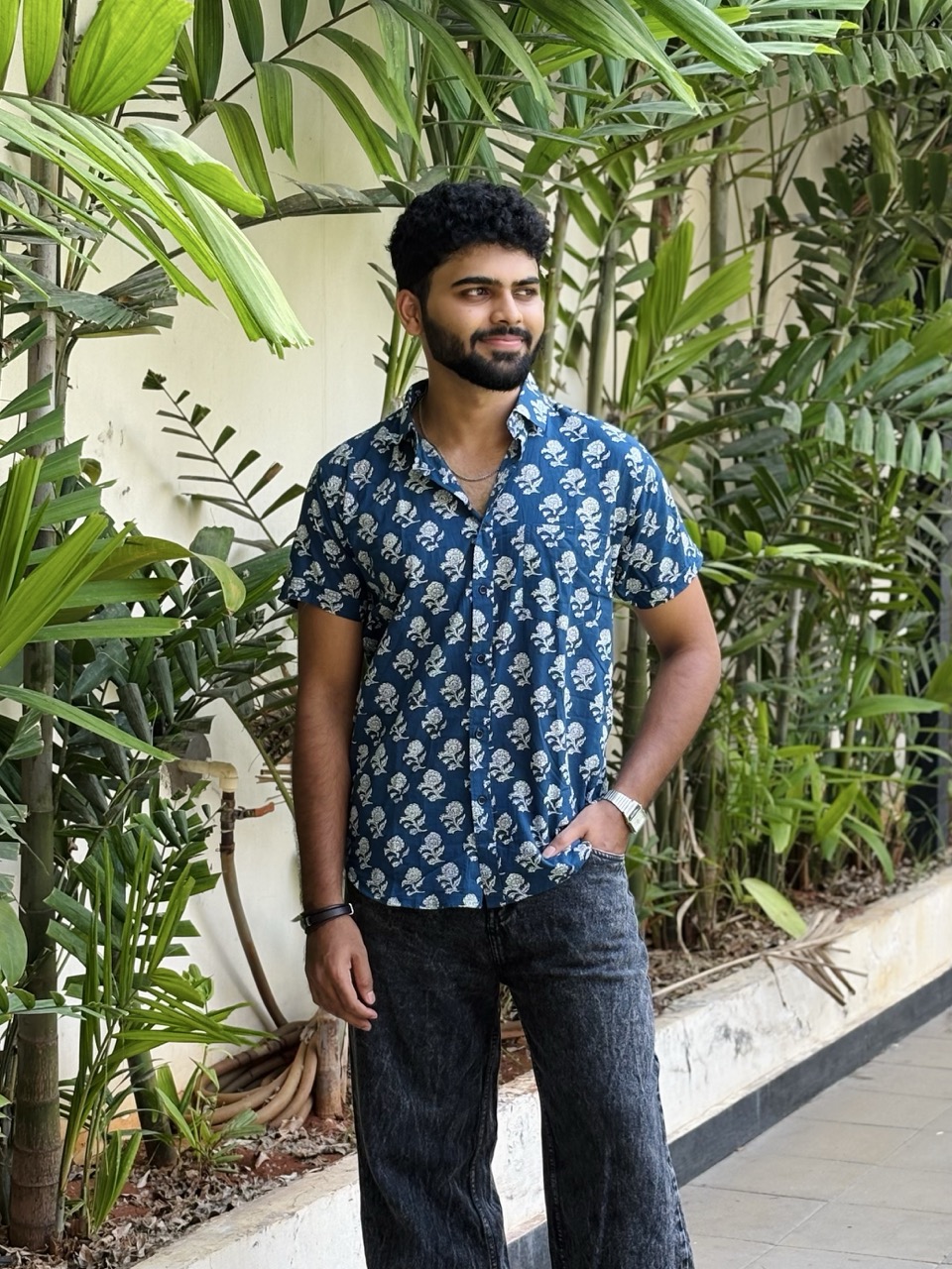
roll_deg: +0.0
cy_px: 634
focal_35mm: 52
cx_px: 476
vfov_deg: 36.8
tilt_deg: -5.7
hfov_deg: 28.0
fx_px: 1907
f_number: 1.6
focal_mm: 5.96
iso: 50
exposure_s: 1/334
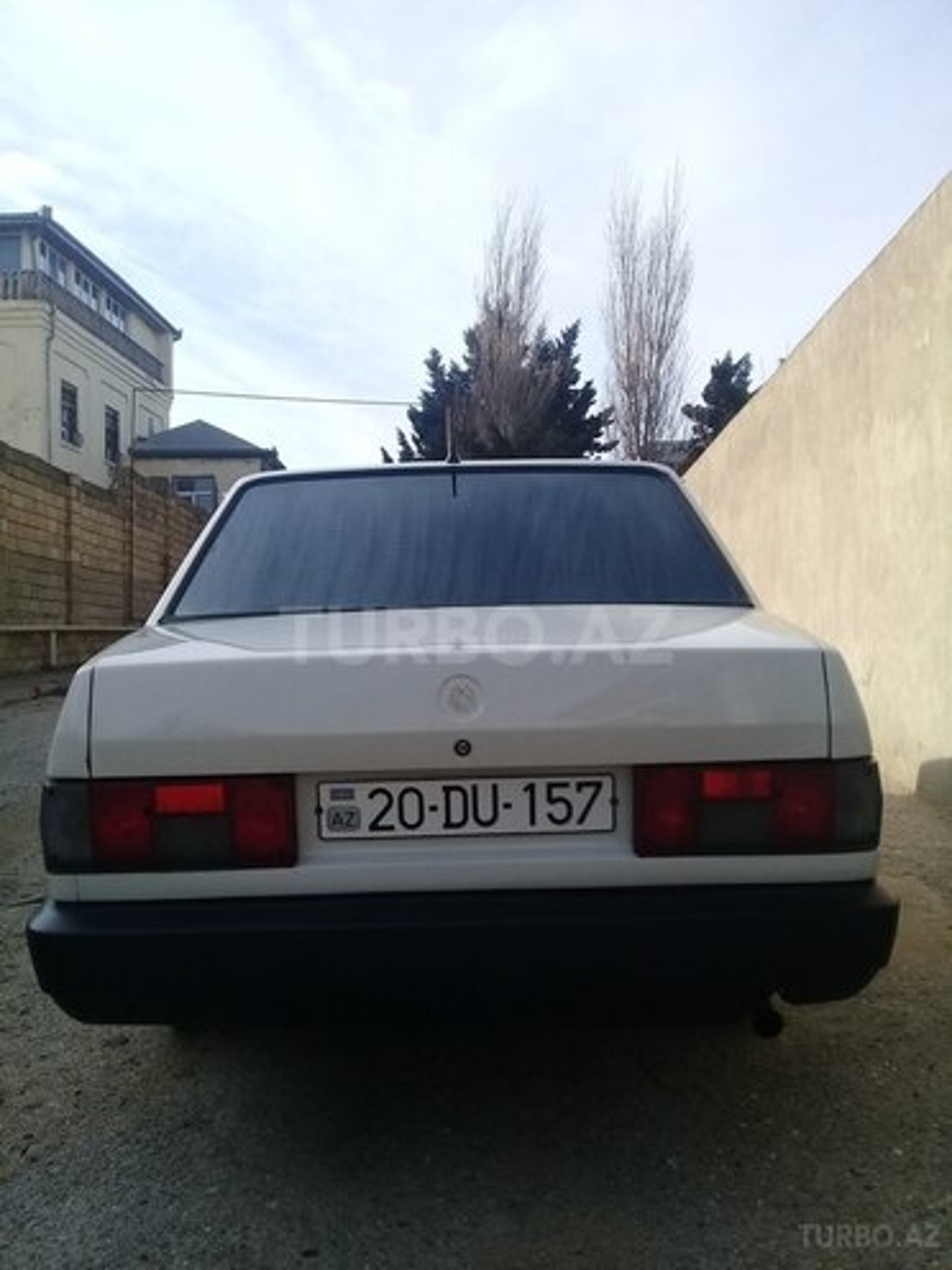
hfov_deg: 45.4
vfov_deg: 58.4
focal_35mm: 31
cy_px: 635
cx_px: 476
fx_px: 1137
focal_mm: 3.3
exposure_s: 1/928
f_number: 2.2
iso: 50
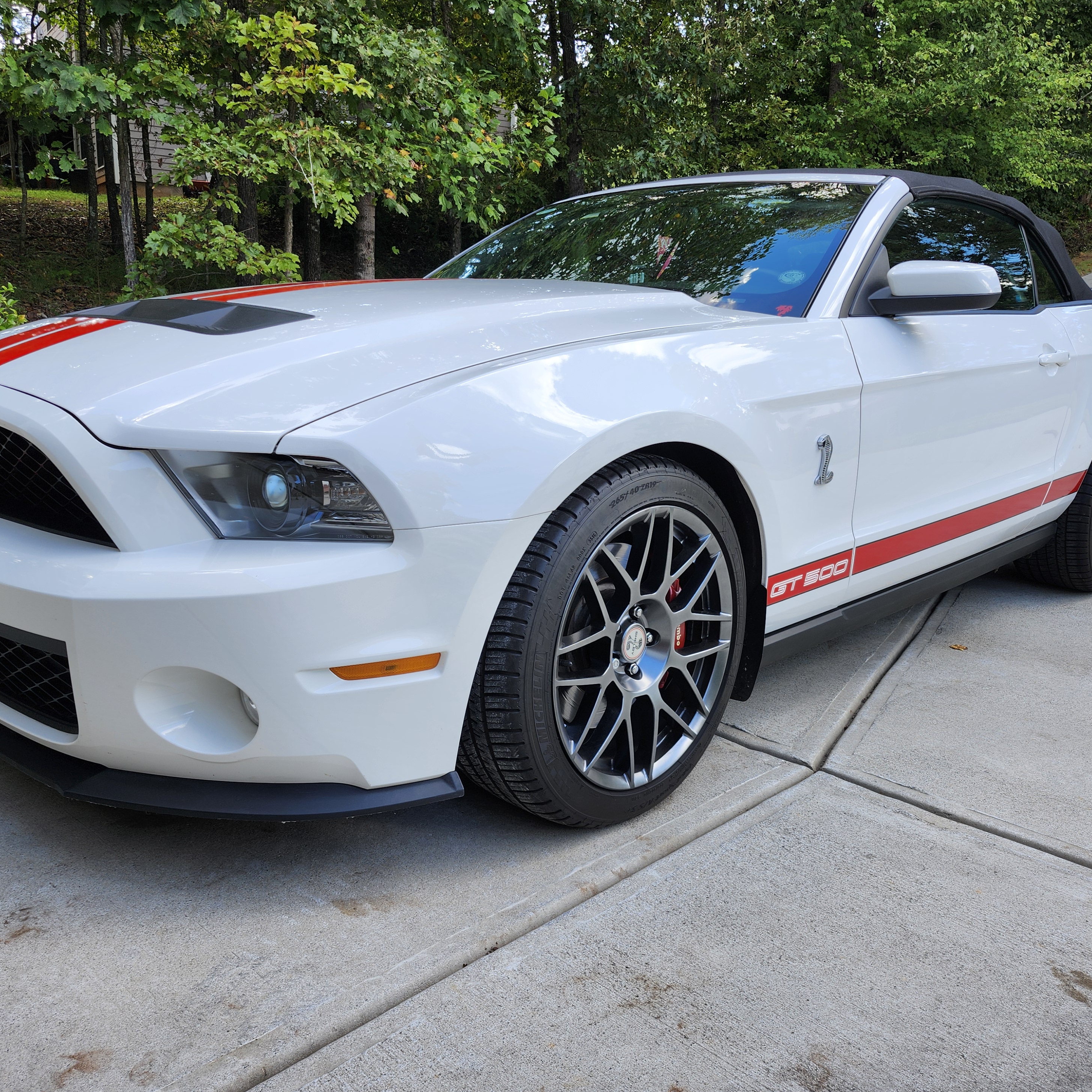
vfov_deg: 57.3
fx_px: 999
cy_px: 533
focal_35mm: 28
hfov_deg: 57.3
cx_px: 553
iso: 25
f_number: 1.8
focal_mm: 5.54
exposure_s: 1/216
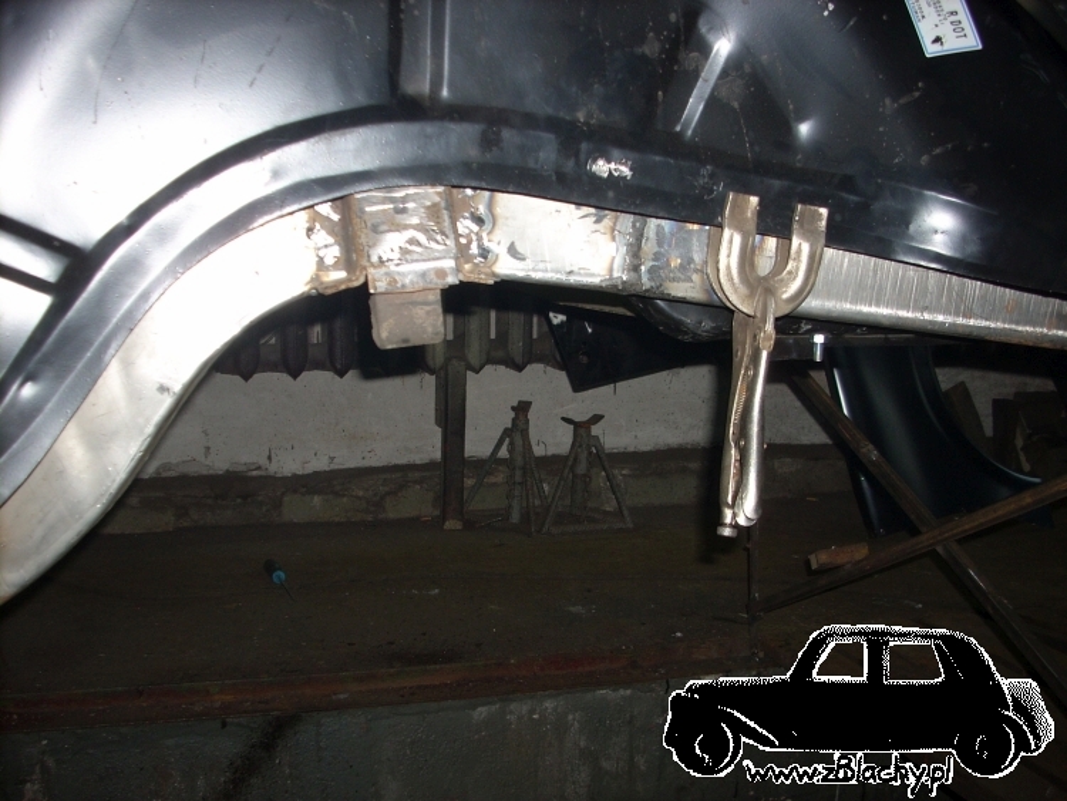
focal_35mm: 37
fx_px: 1141
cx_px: 534
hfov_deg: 50.1
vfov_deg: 38.7
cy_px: 400
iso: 64
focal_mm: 6.2
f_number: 2.8
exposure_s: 1/60
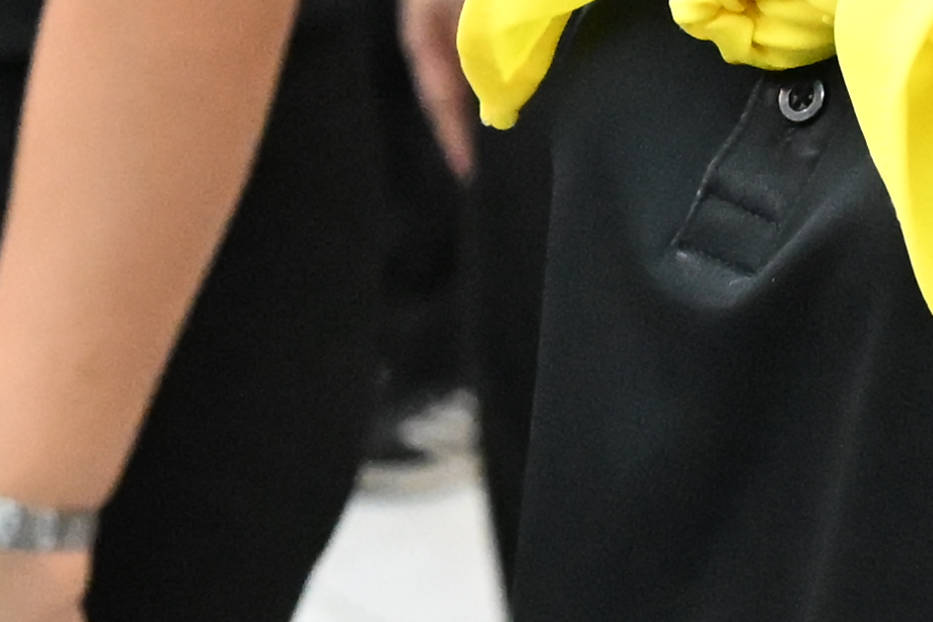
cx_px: -255
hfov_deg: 9.1
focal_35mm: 224
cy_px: -550
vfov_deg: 6.0
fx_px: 5805
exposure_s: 1/250
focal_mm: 35
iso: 12800
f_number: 4
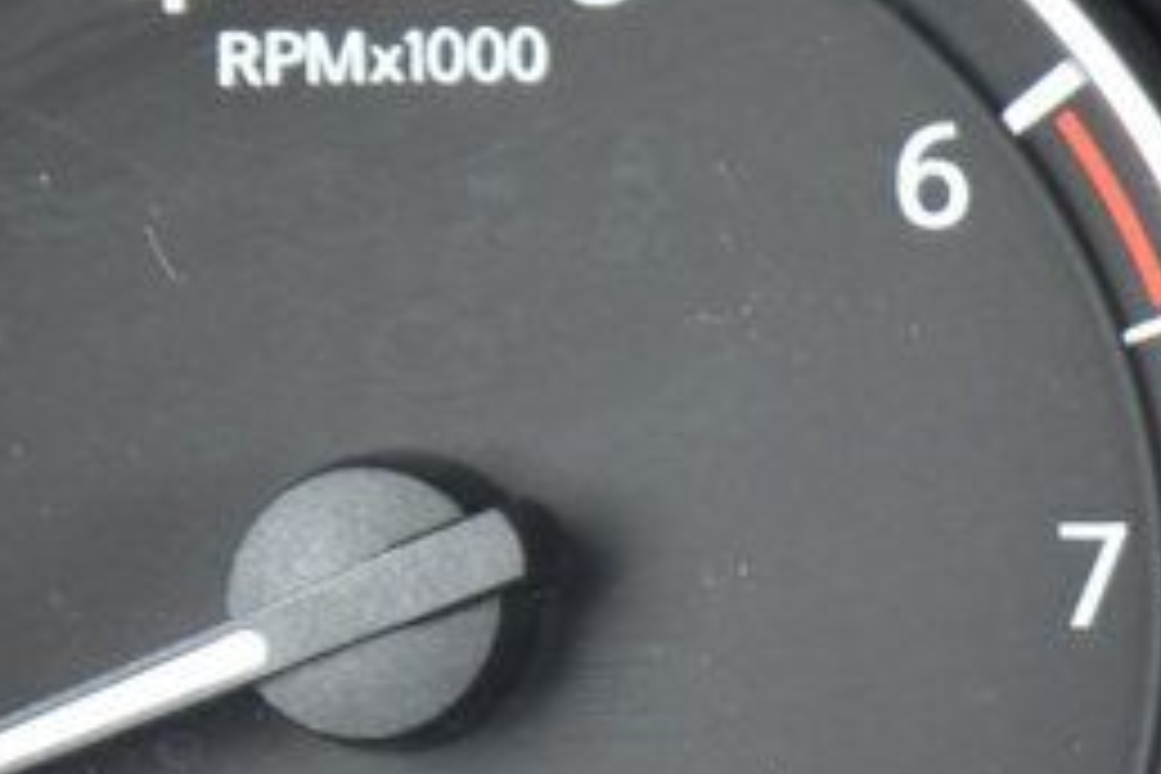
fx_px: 10544
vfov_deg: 4.2
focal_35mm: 327
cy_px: 166
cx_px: 2124
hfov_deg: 6.2
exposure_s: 1/15
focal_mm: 55
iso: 400
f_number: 6.3
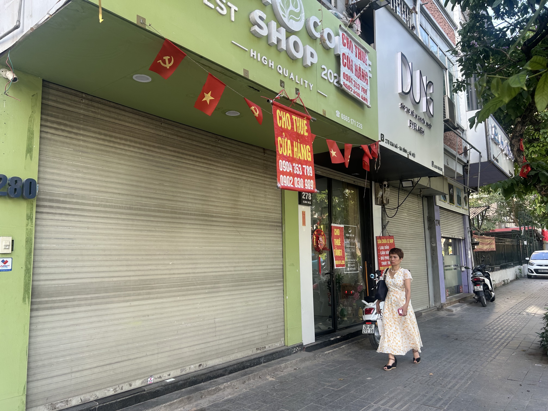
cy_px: 206
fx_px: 412
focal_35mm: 26
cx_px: 274
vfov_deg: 53.1
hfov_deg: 67.3
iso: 32
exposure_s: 1/129
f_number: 1.5
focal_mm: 5.7
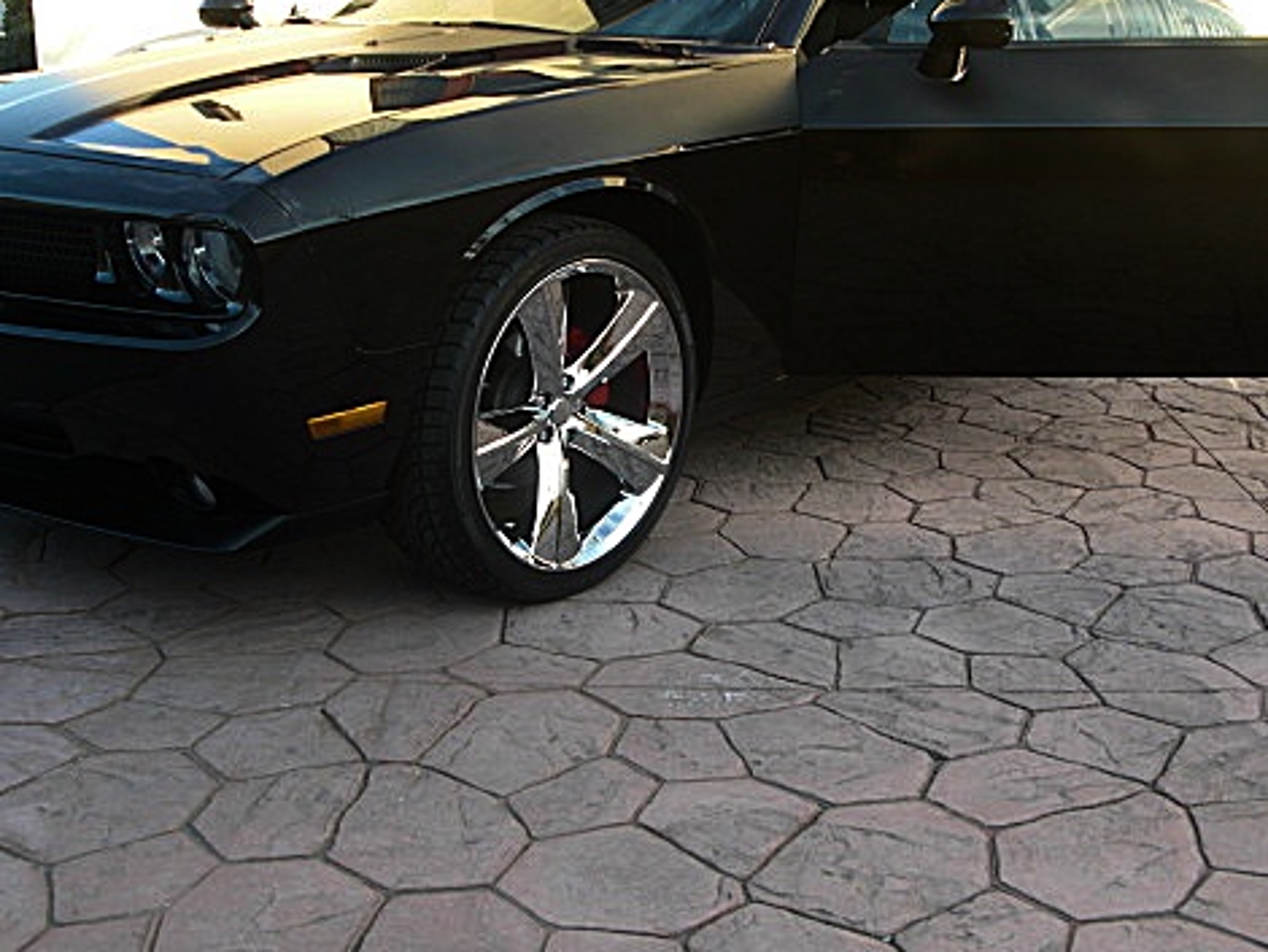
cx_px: 604
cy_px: 413
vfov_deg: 29.7
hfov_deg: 38.9
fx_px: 1796
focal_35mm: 49
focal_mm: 6.3
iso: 50
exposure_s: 1/100
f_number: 2.8
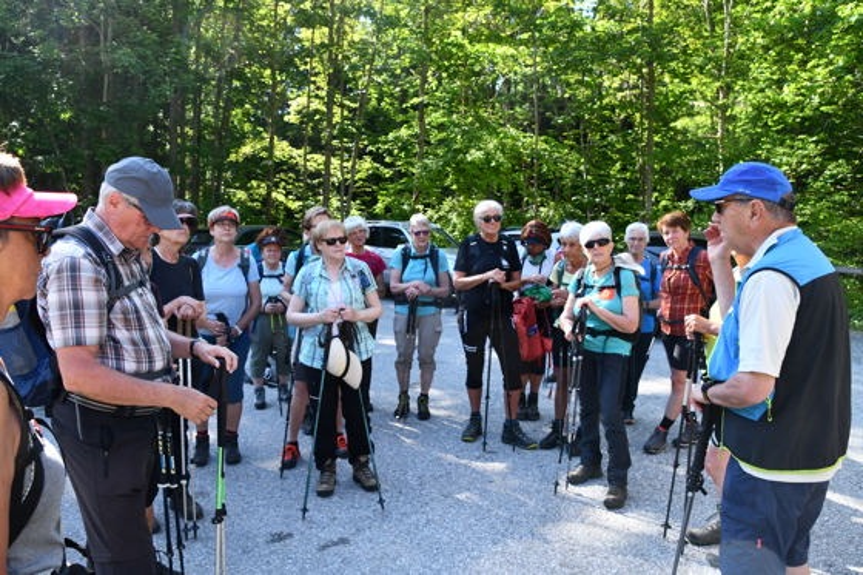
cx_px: 432
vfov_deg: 47.9
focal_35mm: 27
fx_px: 647
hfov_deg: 67.4
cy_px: 288
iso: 400
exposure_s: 1/250
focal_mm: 18
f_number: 5.6
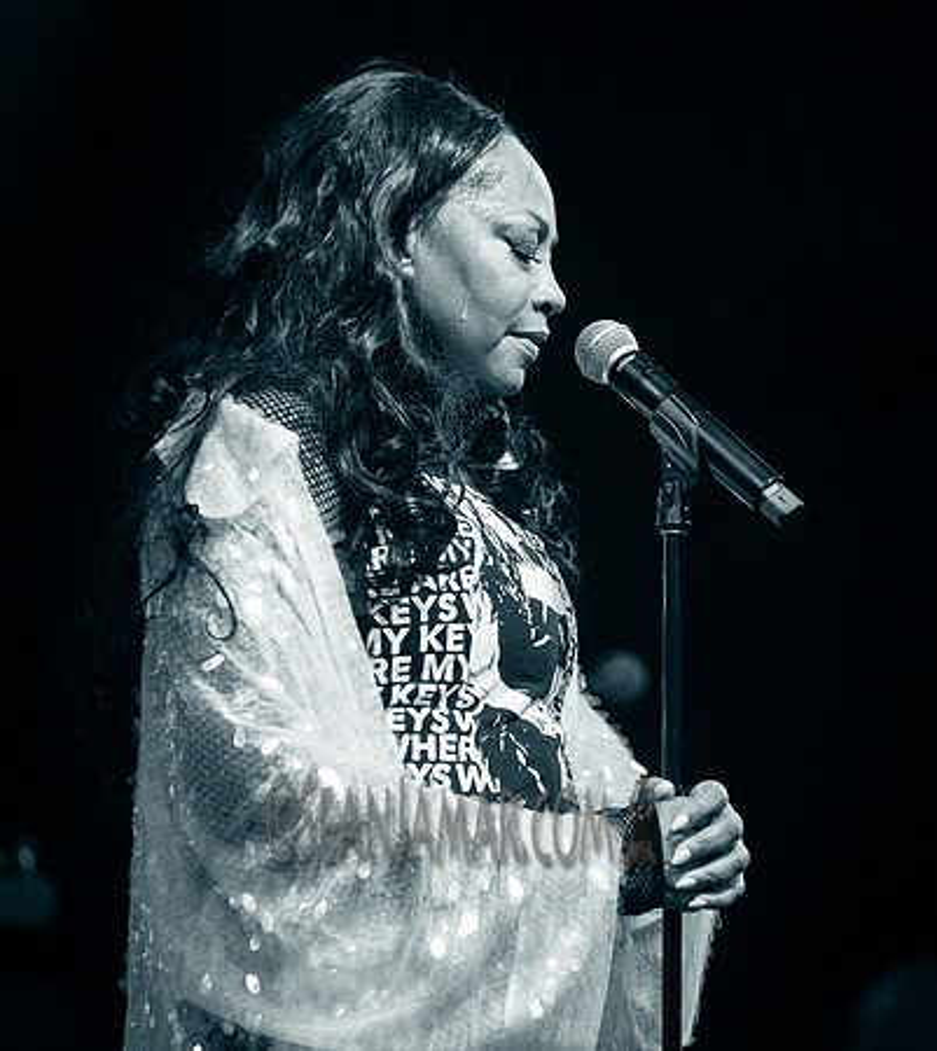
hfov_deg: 6.6
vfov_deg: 7.4
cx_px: 511
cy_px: 526
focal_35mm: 249
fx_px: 8099
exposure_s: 1/640
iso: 3200
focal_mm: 185
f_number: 3.2
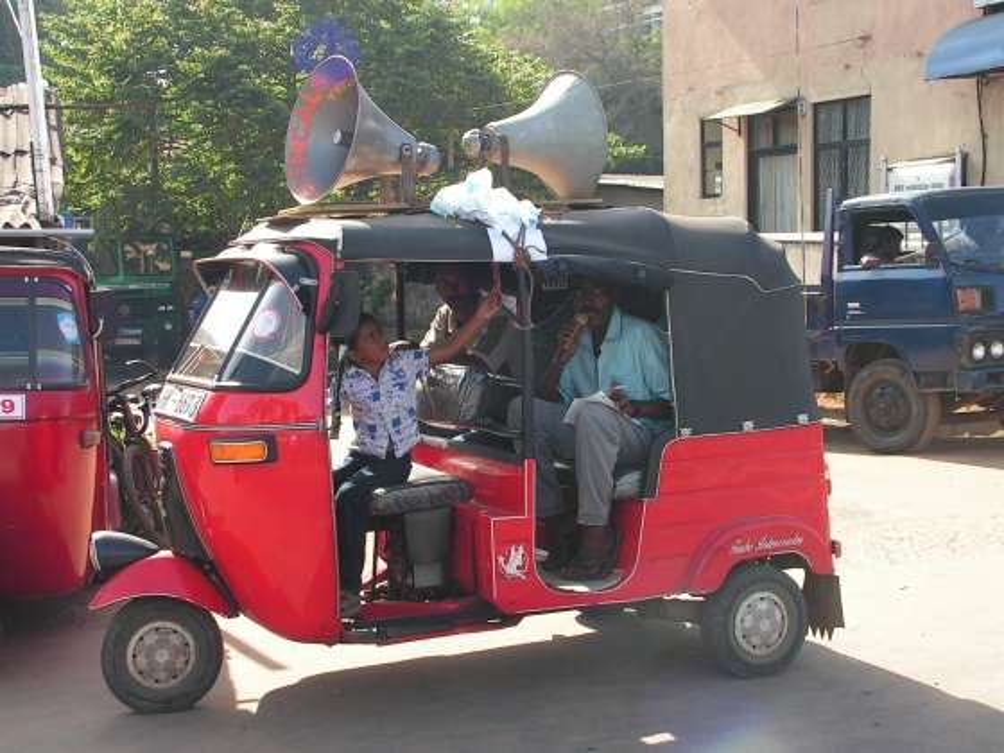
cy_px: 376
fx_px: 1537
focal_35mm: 53
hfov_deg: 36.2
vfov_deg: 27.5
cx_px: 502
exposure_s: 1/160
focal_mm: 8.9
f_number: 4.8
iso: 64
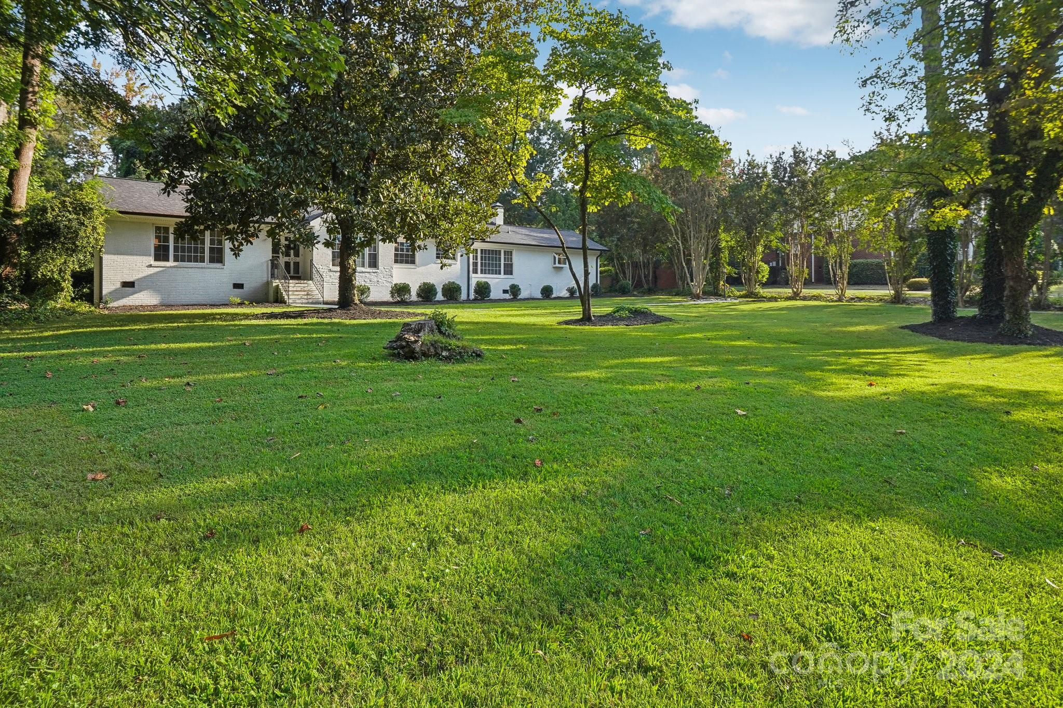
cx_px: 532
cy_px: 354
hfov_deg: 90.0
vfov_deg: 67.4
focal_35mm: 18
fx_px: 531
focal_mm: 18
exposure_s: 1/320
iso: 400
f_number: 8
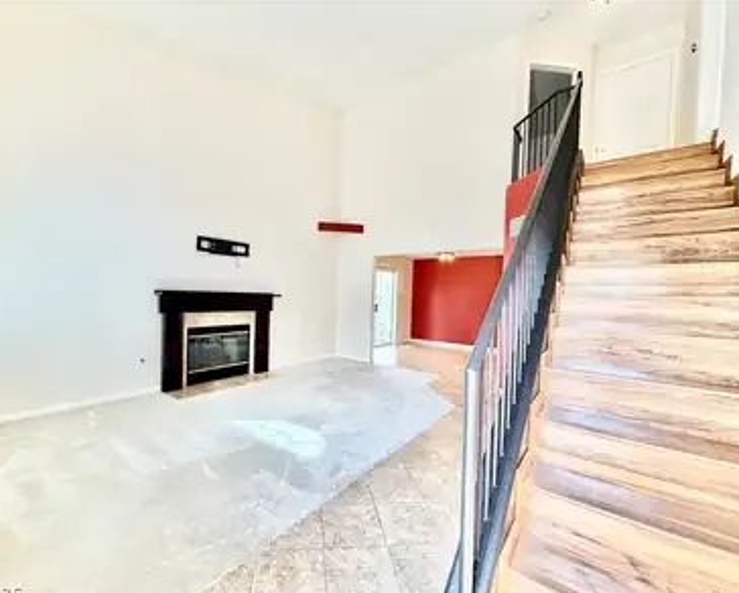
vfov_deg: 84.1
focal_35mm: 15
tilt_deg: -1.7
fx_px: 328
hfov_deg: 96.5
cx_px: 341
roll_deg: -1.0
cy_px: 303
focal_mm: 2.22
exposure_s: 1/120
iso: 80
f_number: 2.2
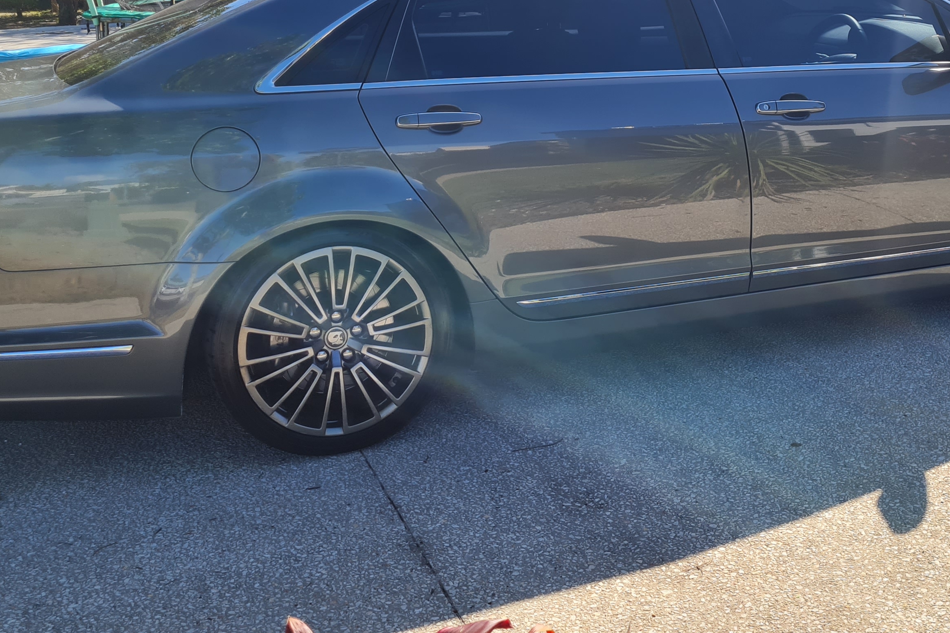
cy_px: 108
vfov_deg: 27.9
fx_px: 1240
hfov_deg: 41.7
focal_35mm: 47
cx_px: 569
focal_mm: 5.4
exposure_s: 1/1420
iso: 50
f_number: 1.8
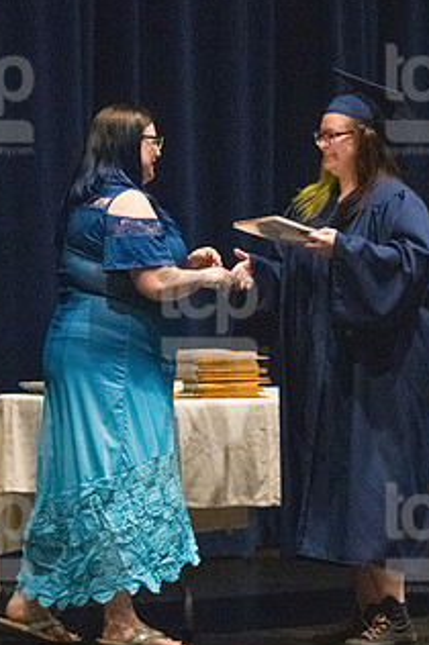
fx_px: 4765
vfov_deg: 7.8
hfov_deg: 5.2
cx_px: 209
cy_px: 316
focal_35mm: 266
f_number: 3.2
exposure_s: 1/400
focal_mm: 125
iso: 10000
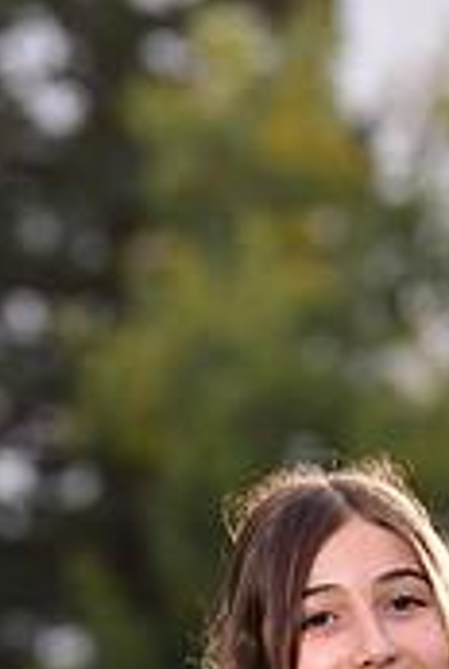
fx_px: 9037
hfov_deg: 2.8
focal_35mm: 485
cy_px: 932
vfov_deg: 4.2
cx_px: 463
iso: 160
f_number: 4.5
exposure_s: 1/250
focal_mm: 145
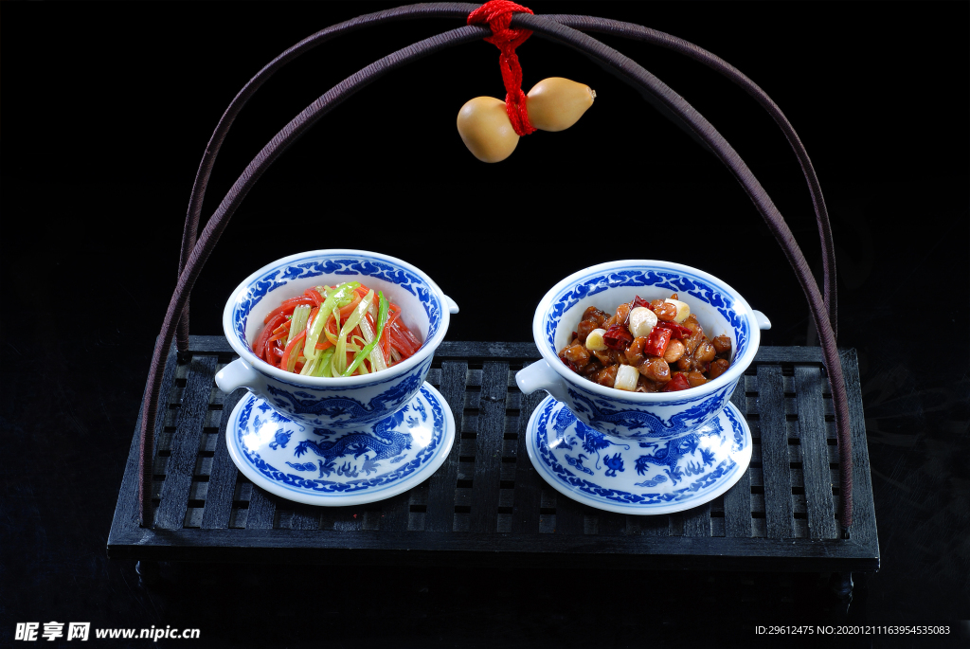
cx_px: 485
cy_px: 324
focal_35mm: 90
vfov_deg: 15.2
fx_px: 2427
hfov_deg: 22.6
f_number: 10
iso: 100
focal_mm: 60
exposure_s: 1/125
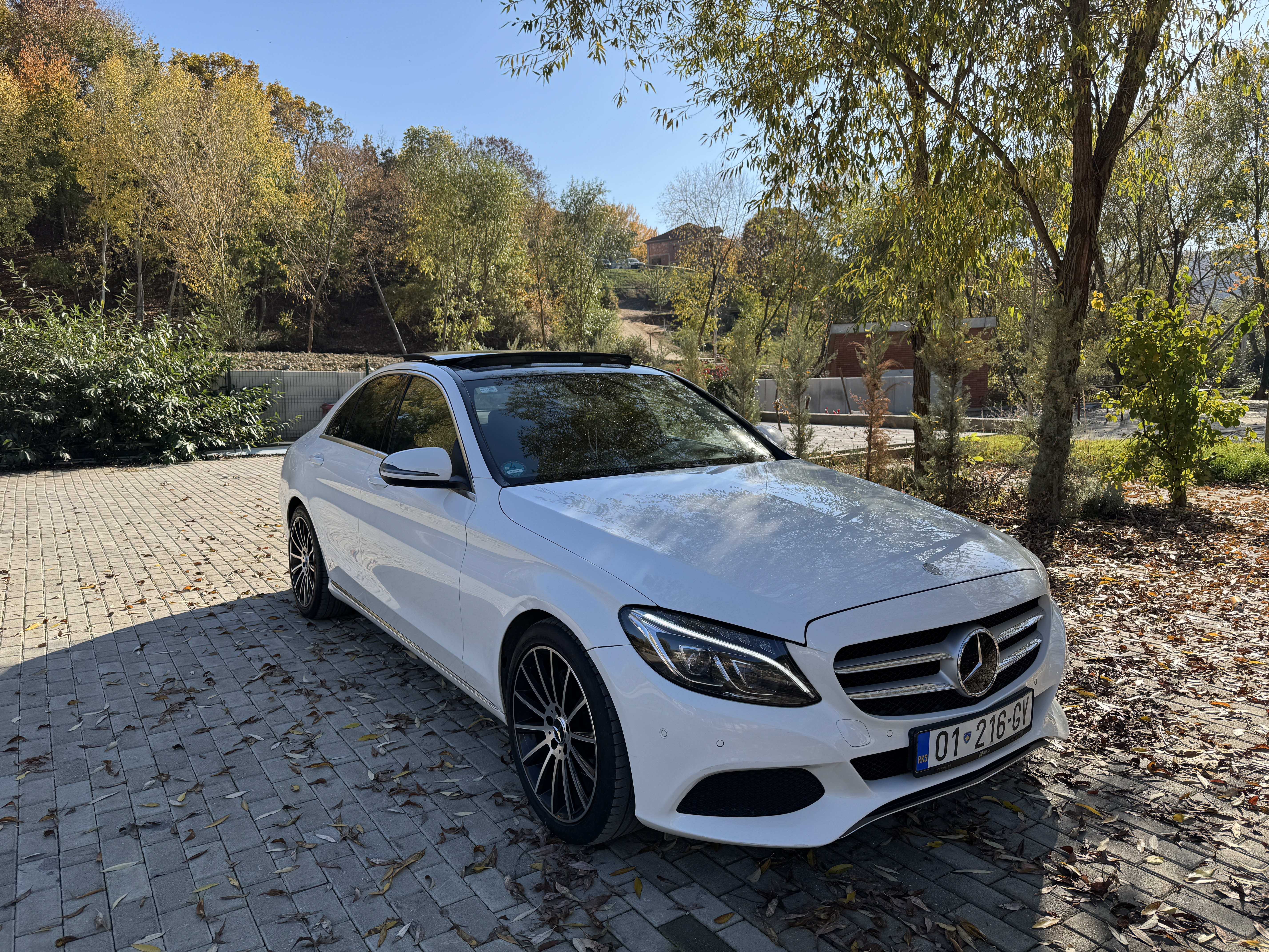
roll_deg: +2.4
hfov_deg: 71.6
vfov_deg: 56.8
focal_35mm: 24
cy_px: 476
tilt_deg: -6.9
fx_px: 880
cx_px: 634
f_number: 1.78
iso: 80
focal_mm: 6.76
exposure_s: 1/1980
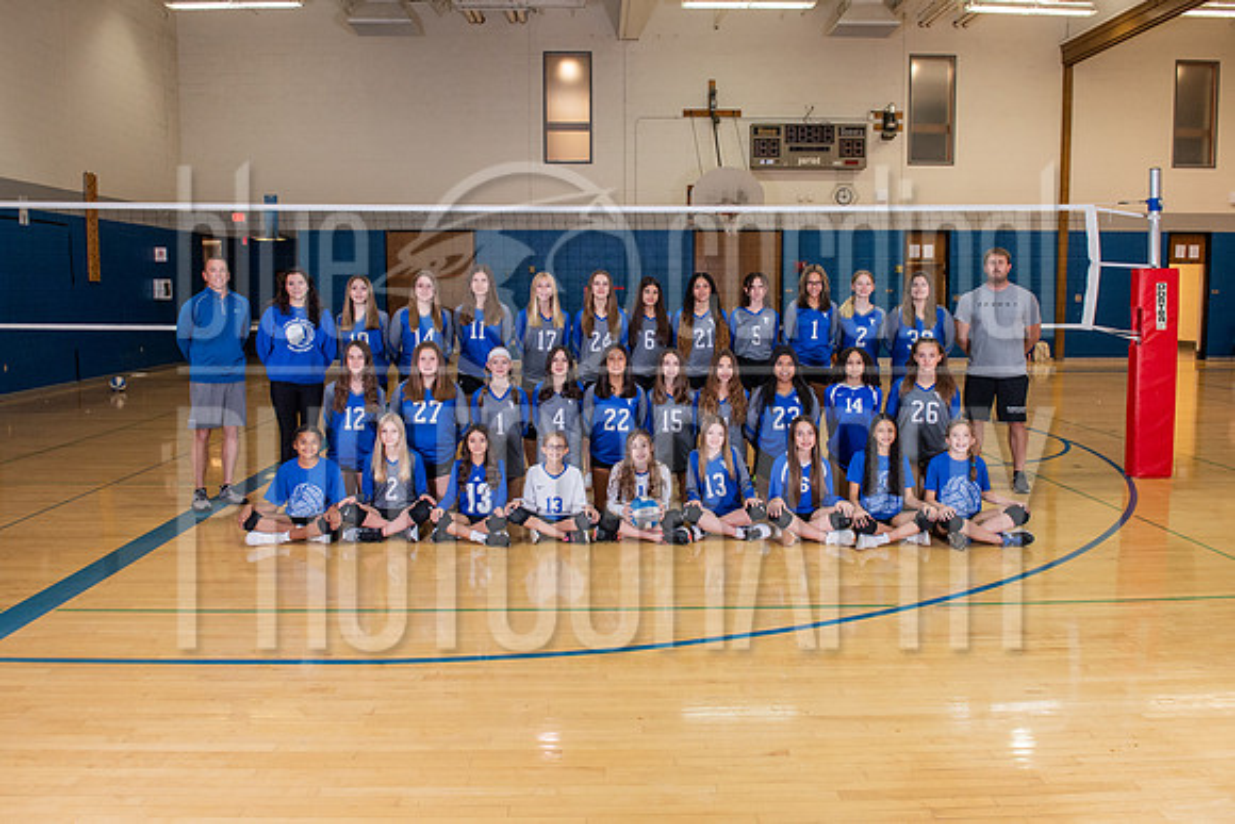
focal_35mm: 26
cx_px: 616
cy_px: 385
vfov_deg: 48.8
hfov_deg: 68.5
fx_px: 907
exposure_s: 1/250
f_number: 5
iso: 2000
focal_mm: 24
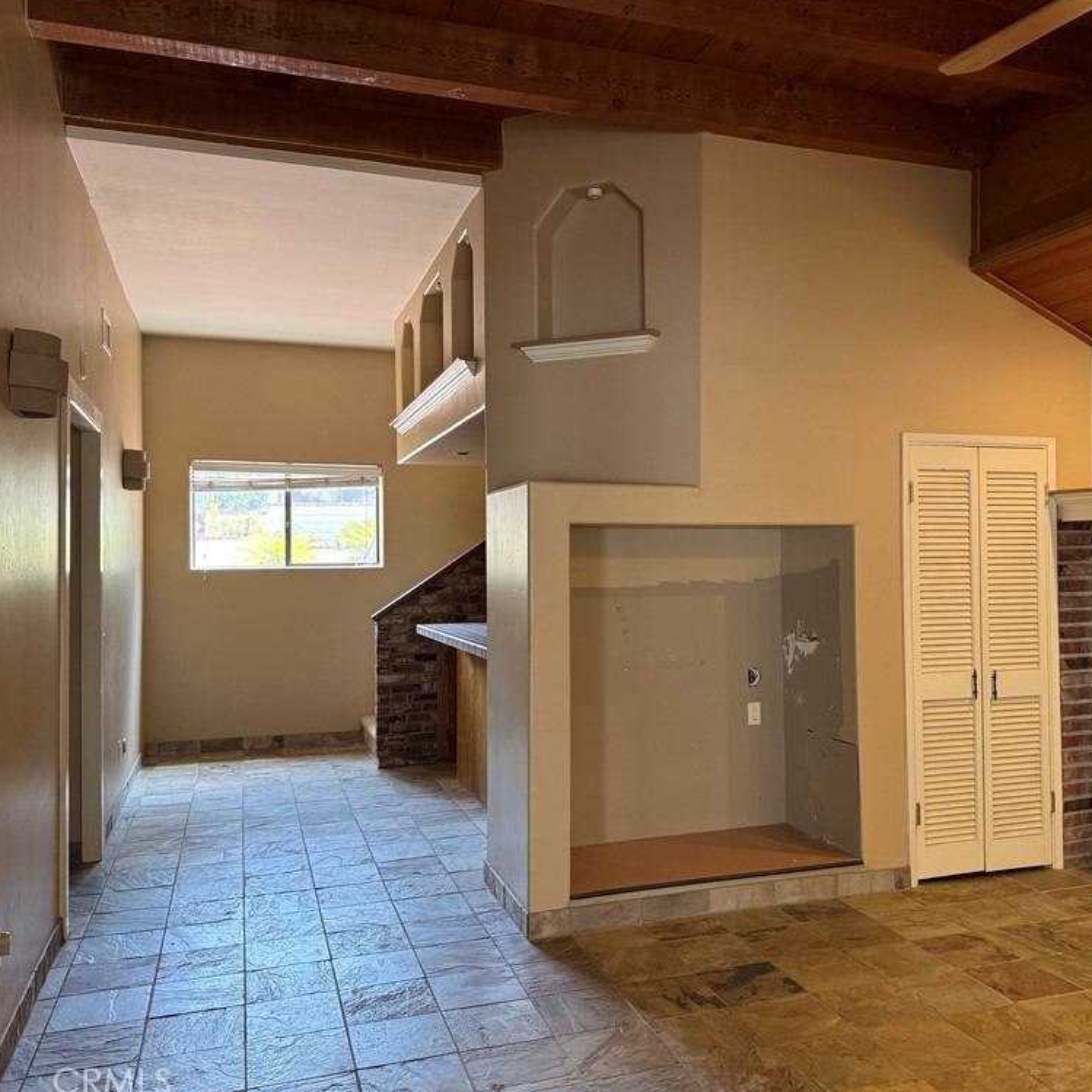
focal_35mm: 29
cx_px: 621
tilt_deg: +3.1
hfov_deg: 55.4
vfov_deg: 55.6
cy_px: 542
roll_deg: -0.2
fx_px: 1035
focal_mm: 6.76
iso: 200
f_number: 1.78
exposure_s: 1/60
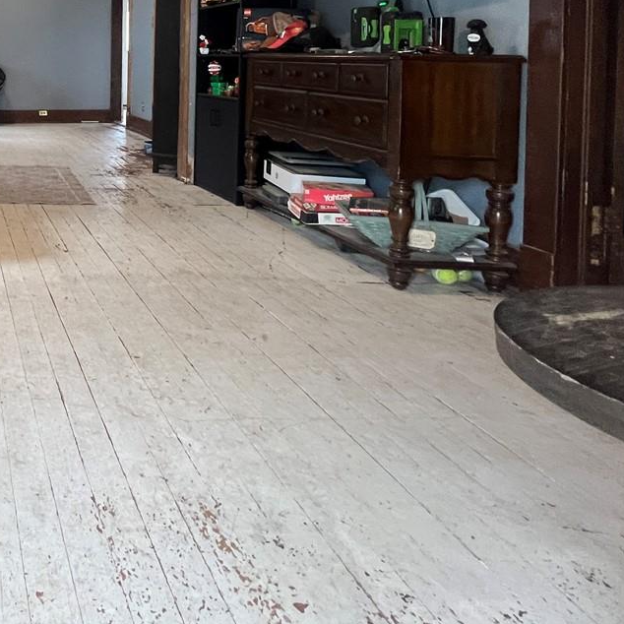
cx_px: -75
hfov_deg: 42.5
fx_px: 591
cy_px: 67
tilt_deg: -1.0
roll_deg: +1.5
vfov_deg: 49.7
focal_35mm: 29
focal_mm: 1.57
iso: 320
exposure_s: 1/60
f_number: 1.8
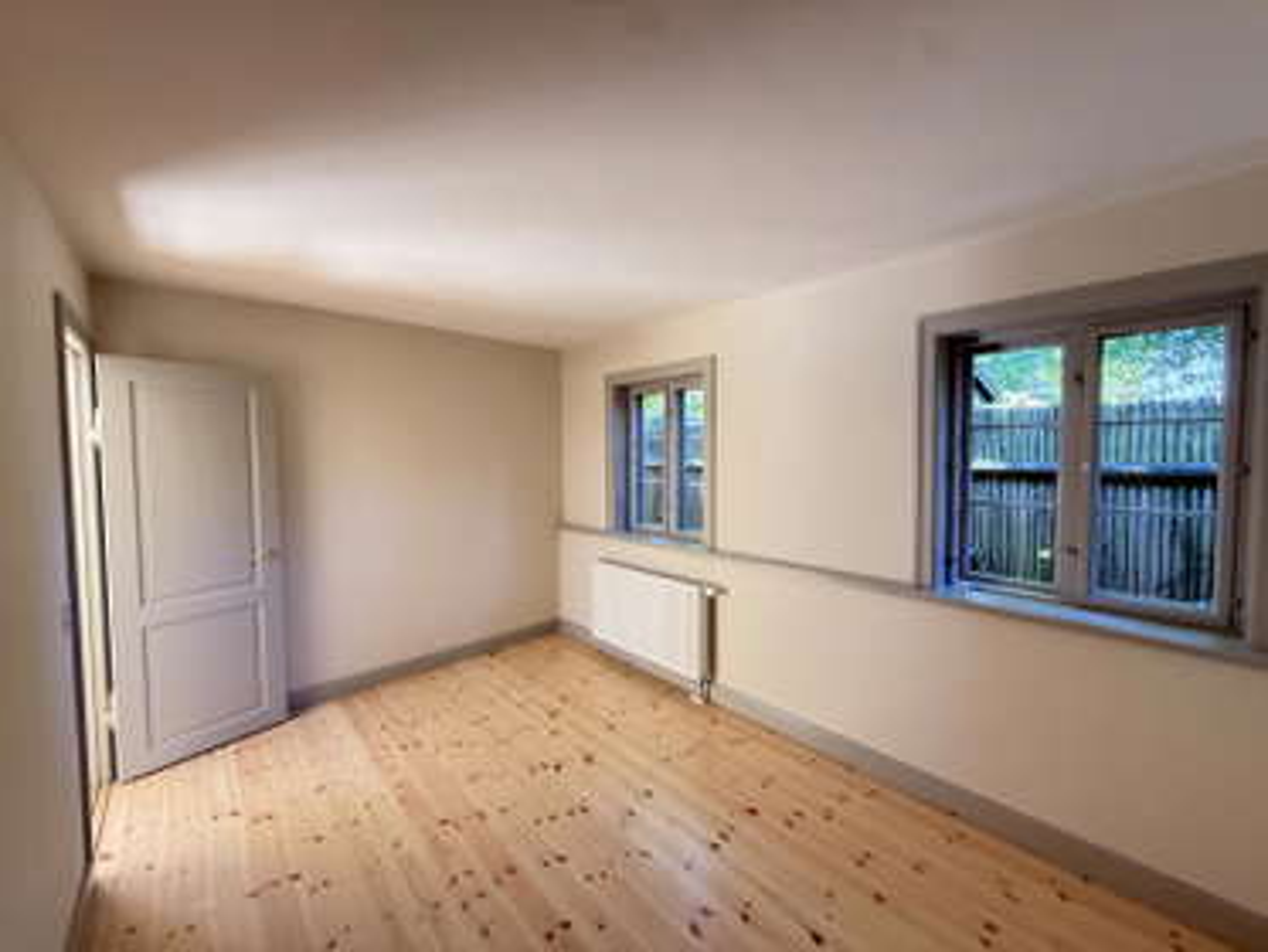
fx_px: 513
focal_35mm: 14
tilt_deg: -2.3
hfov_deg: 102.0
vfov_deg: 85.7
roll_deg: +0.5
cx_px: 634
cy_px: 476
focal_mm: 2.22
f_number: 2.2
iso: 320
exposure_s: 1/93
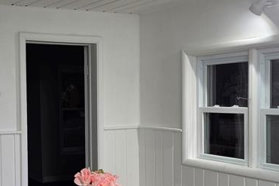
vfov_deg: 20.5
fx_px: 511
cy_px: 122
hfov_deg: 30.3
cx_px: 92
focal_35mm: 66
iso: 250
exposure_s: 1/120
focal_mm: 6.3
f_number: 1.7
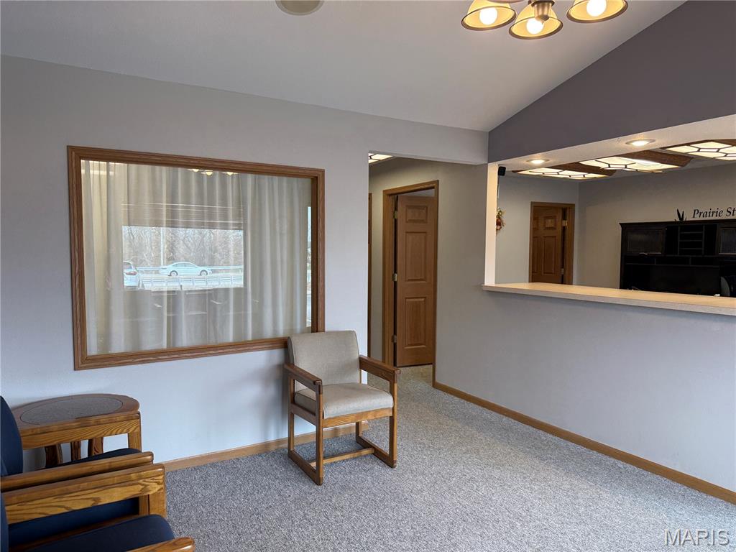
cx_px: 368
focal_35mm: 24
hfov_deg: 71.6
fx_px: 510
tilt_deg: -3.8
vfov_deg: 56.8
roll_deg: -0.3
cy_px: 276
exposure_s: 1/148
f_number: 1.78
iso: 125
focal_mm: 6.76
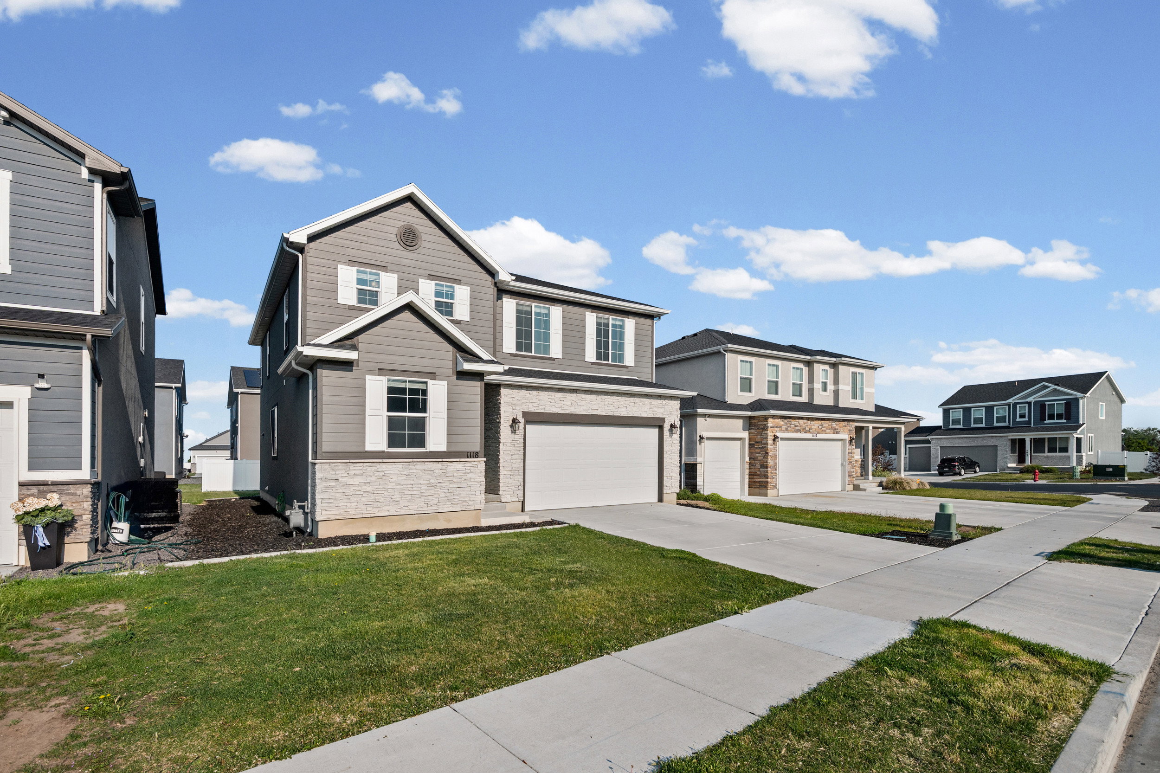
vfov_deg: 73.7
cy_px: 386
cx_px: 580
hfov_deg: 96.7
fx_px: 515
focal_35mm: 16
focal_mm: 16
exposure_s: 1/1250
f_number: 9
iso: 250
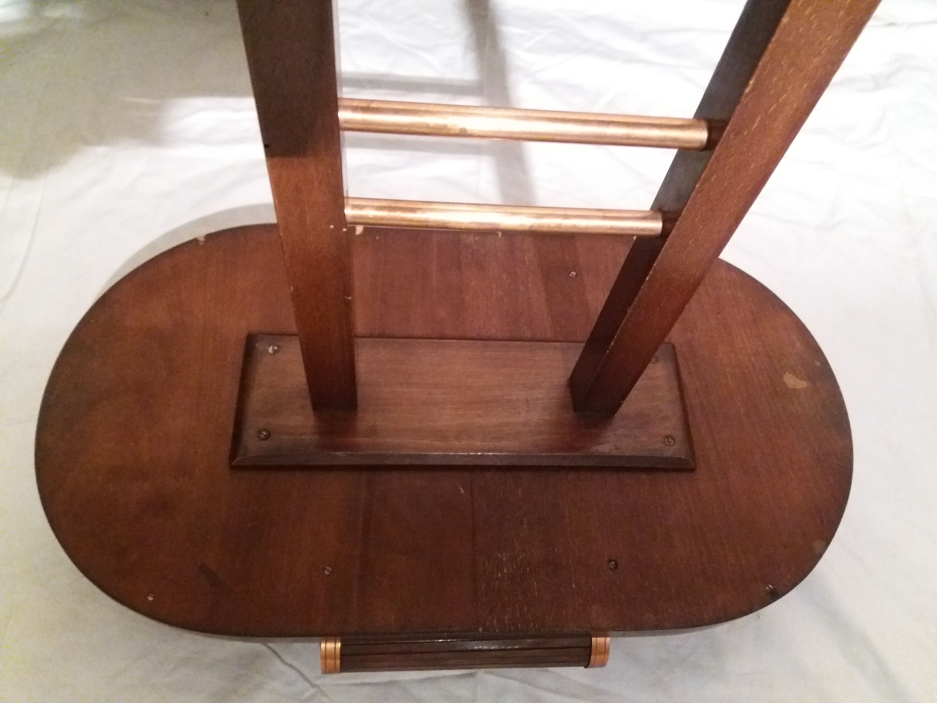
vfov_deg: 49.7
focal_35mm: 28
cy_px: 352
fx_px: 758
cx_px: 468
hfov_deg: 63.4
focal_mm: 3.7
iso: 640
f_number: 1.9
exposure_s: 1/17
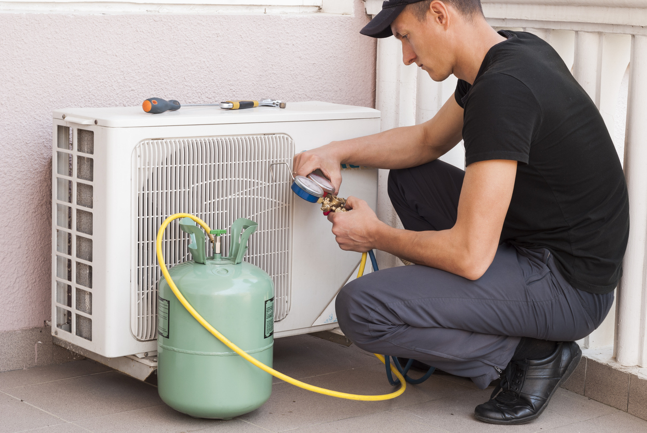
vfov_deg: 18.2
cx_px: 324
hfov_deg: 27.0
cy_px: 216
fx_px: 1349
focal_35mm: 75
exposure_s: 1/10
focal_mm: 50
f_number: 10
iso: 100
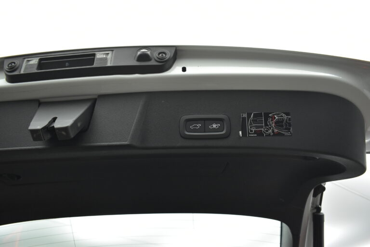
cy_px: 124
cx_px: 185
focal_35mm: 27
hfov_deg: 67.4
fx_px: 278
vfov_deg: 48.0
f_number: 3.5
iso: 1600
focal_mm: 18
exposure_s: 1/160
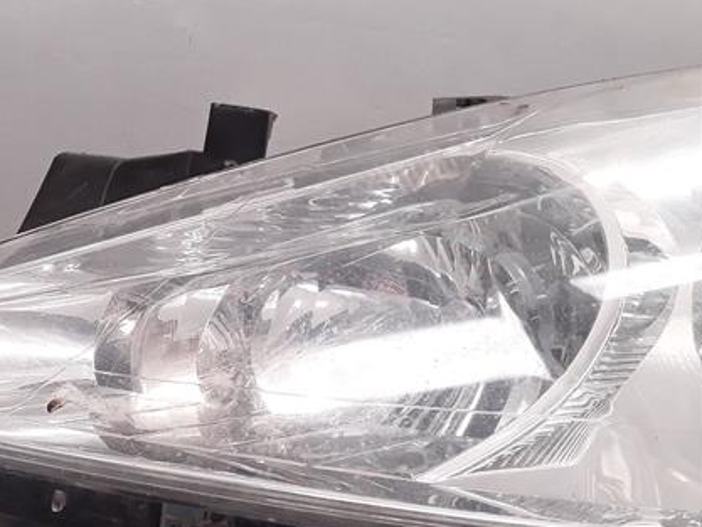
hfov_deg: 42.5
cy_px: 333
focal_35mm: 43
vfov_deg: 33.4
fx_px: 872
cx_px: 173
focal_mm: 2.91
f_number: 1.9
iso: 100
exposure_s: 1/125
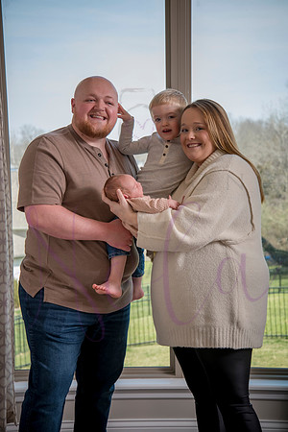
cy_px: 216
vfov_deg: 28.1
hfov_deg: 18.9
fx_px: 864
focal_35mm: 72
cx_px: 144
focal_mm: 72
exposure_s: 1/250
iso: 500
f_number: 7.1
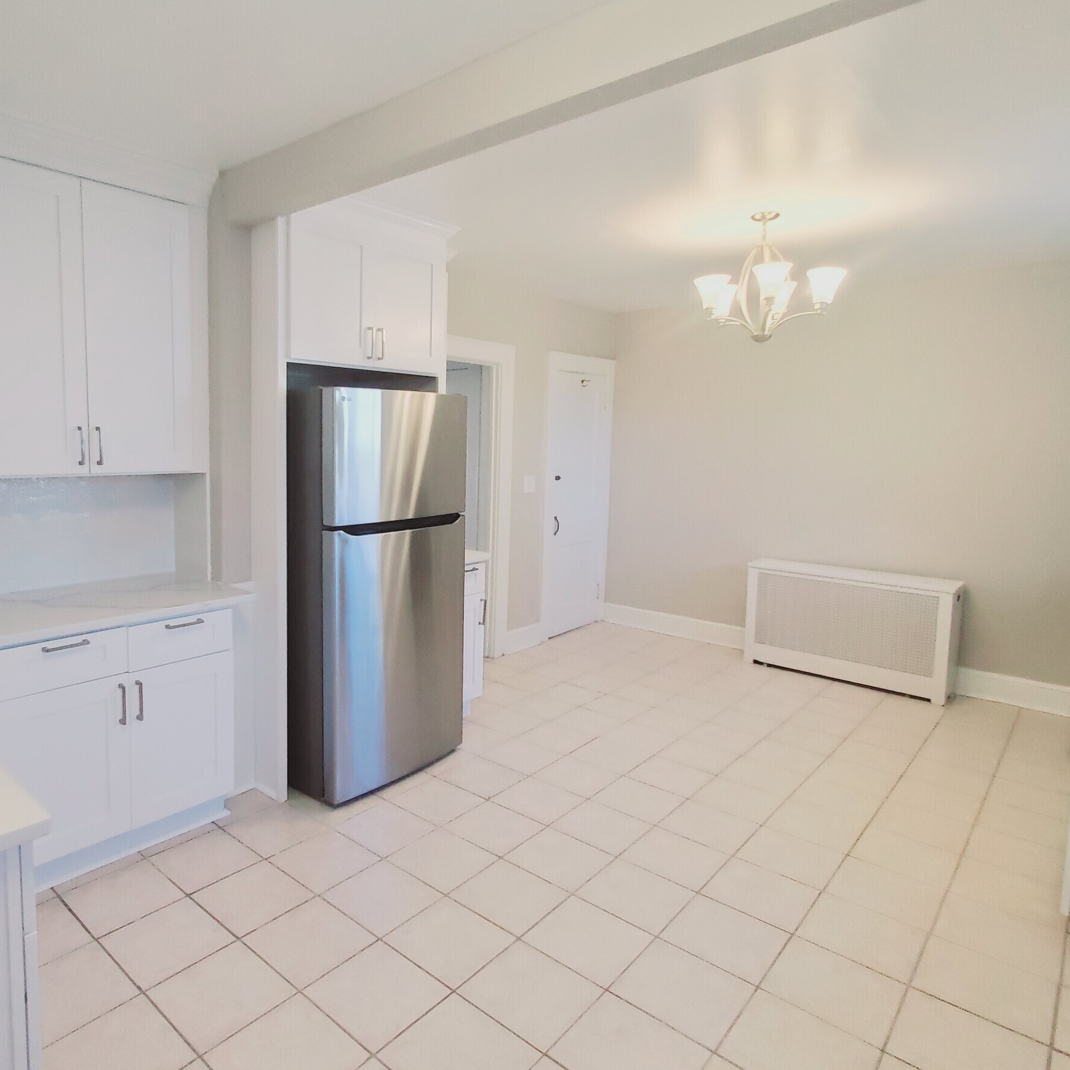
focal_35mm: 20
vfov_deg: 74.7
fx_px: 699
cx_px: 401
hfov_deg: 73.5
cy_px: 495
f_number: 2.2
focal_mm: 1.8
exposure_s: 1/60
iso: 250
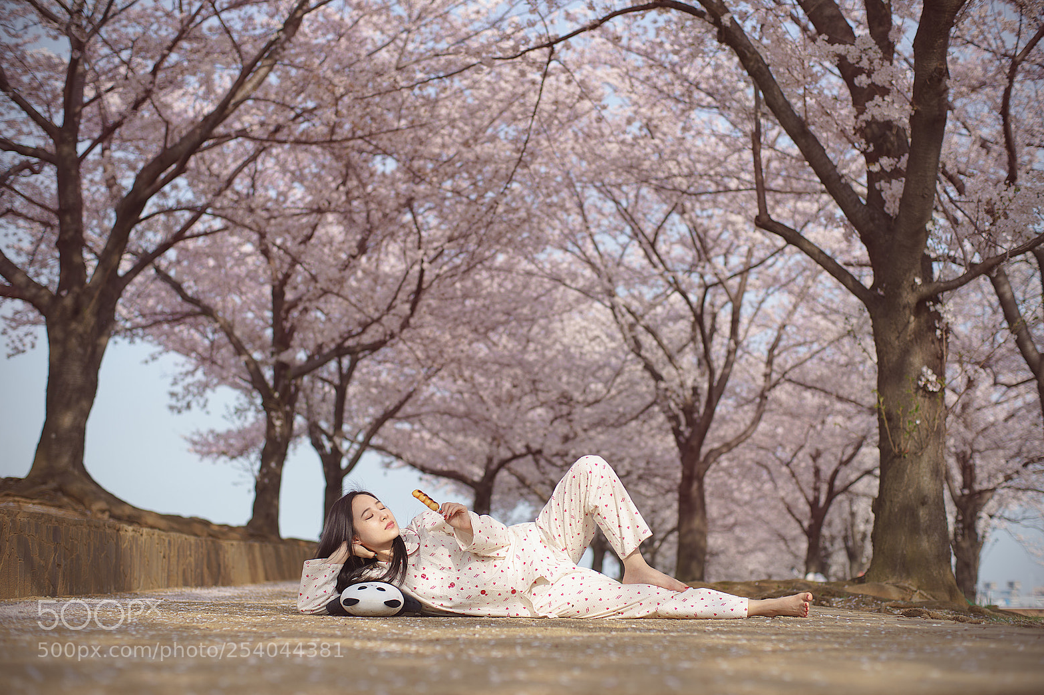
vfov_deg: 26.5
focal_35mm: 51
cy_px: 348
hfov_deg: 38.9
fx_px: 1478
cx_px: 528
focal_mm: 50
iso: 100
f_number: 2.8
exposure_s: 1/800
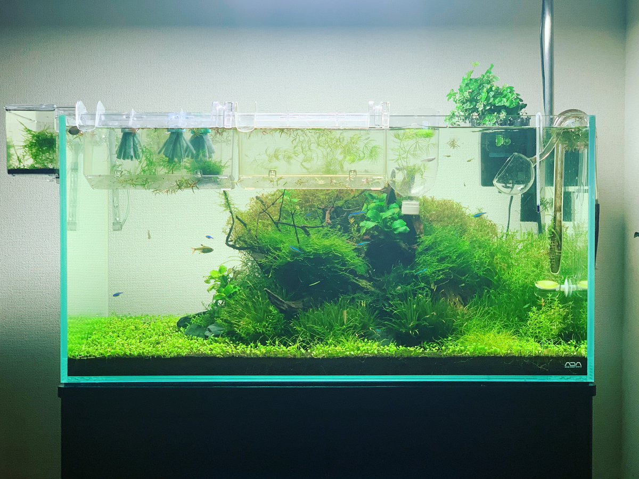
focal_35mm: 52
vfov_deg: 28.0
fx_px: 960
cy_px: 240
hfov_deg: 36.8
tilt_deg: -1.3
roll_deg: -1.2
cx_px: 320
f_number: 2.4
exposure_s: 1/122
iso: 80
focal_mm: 6
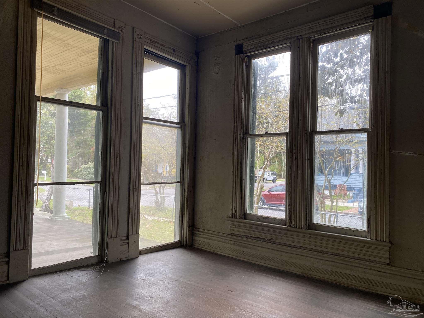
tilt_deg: -0.7
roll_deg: -0.8
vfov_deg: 53.1
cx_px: 212
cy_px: 159
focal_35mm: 26
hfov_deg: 67.3
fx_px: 318
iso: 64
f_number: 1.8
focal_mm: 4.25
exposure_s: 1/122
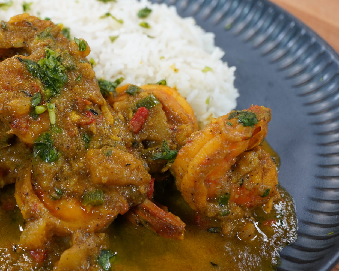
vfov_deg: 22.5
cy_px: 128
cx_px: 76
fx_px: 682
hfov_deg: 27.4
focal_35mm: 68
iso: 1000
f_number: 4
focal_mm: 30
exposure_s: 1/160
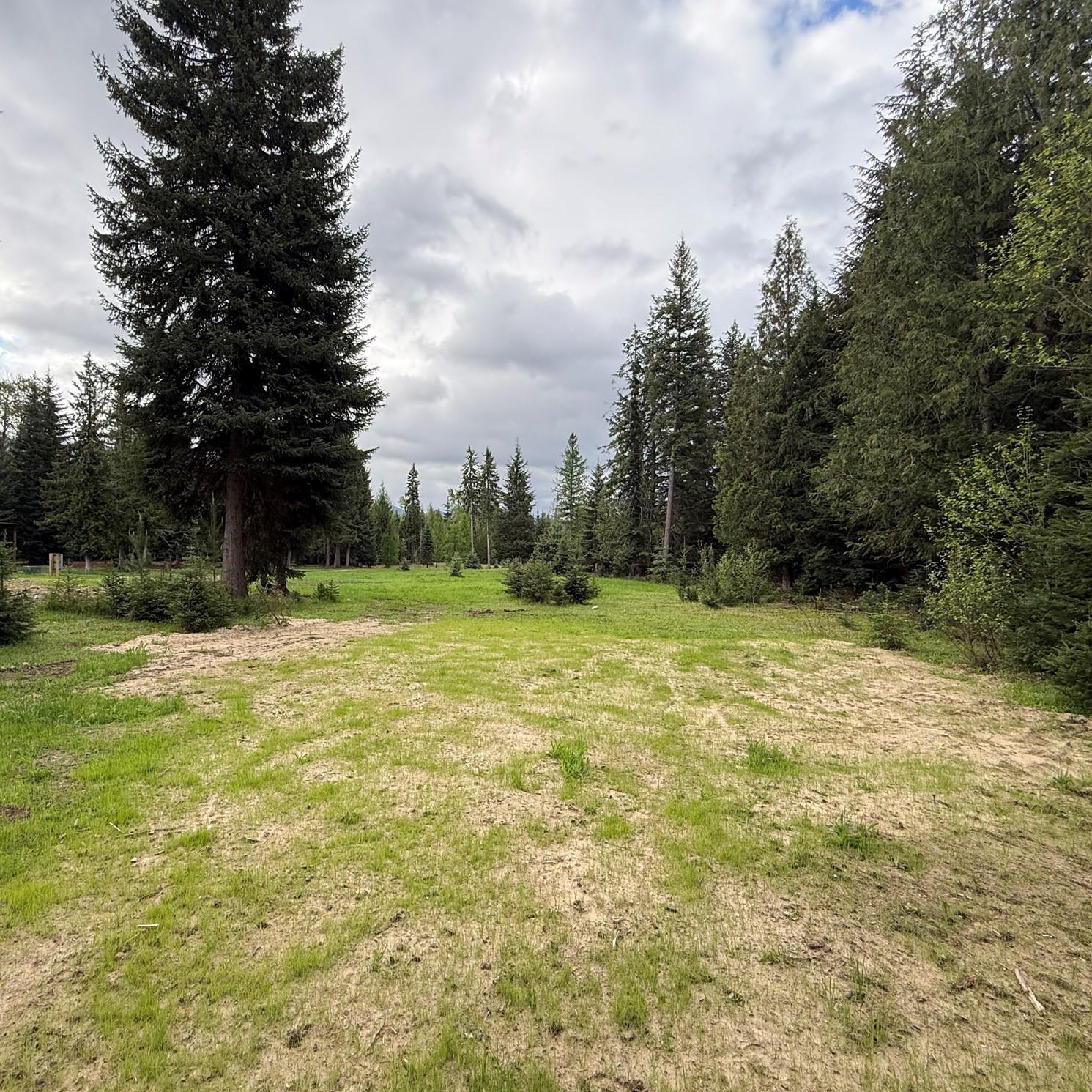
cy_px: 556
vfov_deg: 84.0
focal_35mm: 17
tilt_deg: +0.9
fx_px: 607
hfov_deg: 83.1
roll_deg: -1.1
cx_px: 446
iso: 64
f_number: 2.2
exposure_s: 1/494
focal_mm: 2.22
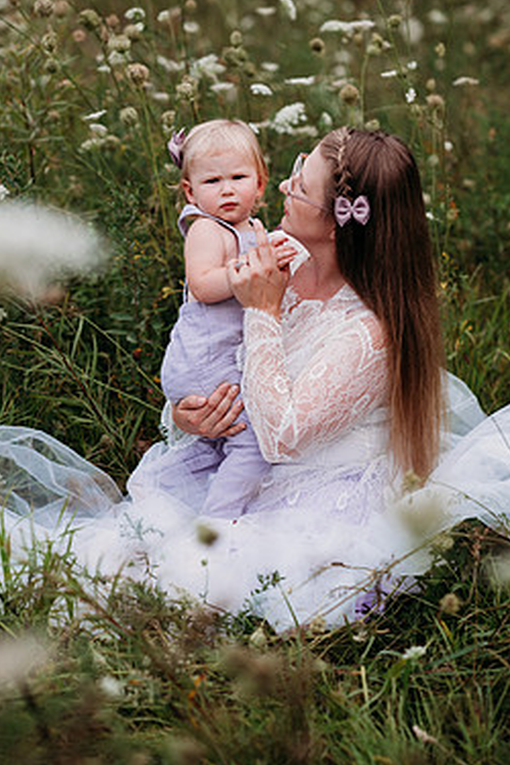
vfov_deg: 20.0
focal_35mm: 102
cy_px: 320
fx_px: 2167
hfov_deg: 13.4
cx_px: 255
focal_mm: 85
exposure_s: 1/1600
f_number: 2.8
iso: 320
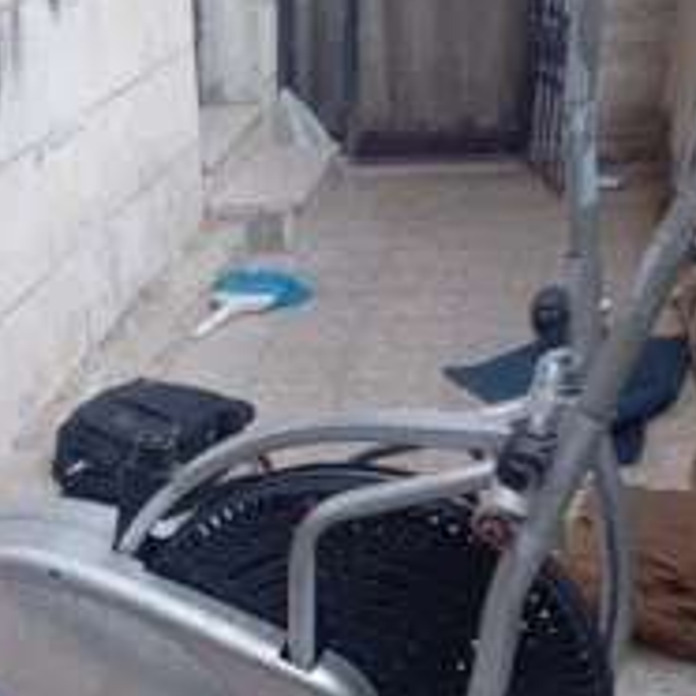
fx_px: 1206
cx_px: 161
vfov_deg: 29.6
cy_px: 726
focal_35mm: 53
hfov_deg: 31.5
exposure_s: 1/50
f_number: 1.8
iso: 368
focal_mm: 4.27
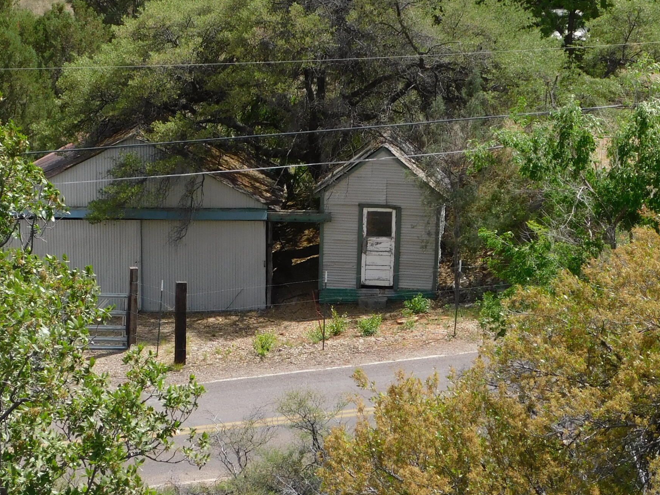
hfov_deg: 16.0
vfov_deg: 12.0
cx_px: 265
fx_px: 2345
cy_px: 267
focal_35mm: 123
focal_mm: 12.6
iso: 125
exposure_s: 1/800
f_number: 4.3
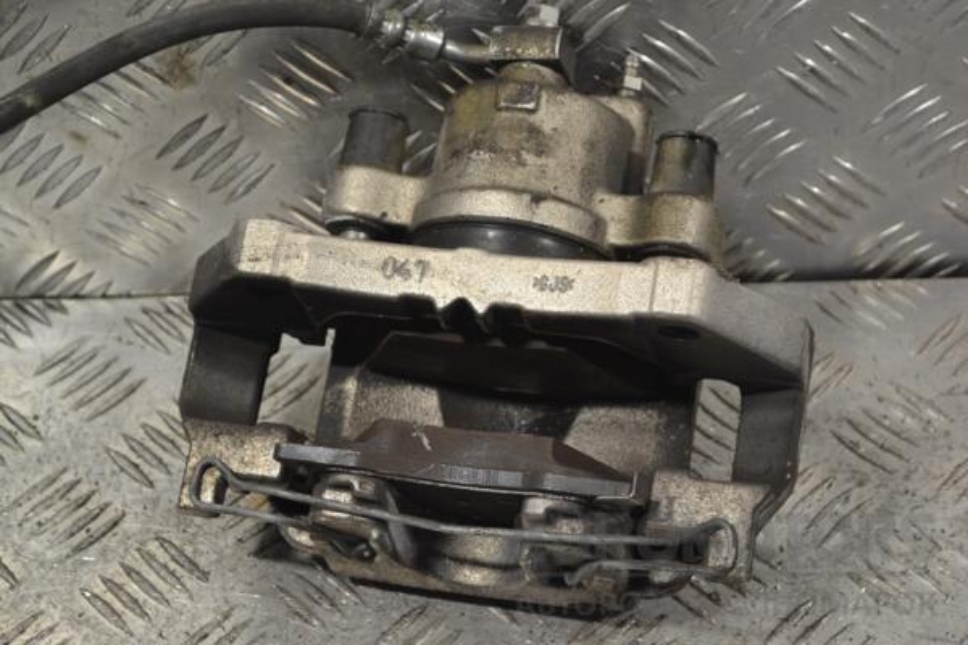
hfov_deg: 24.6
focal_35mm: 82
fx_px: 2218
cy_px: 322
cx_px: 484
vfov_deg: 16.6
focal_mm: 55
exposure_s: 1/60
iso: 400
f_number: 5.6
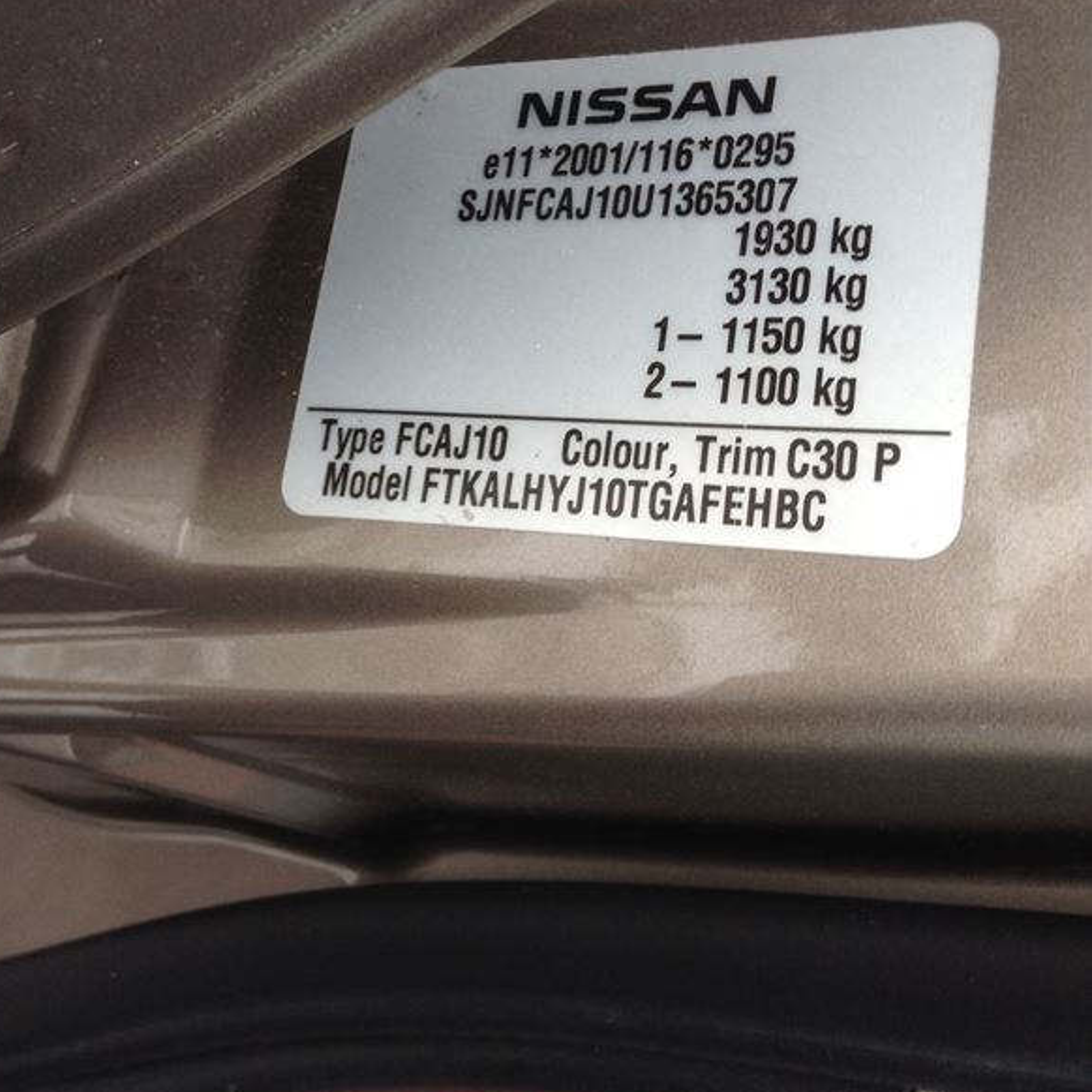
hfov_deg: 41.9
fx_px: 1428
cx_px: 534
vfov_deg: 41.5
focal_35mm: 40
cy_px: 400
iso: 25
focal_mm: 3.3
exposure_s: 1/24
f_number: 2.4
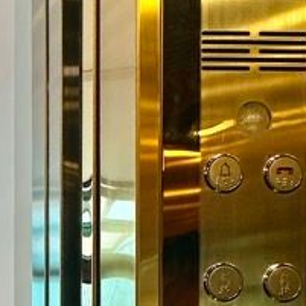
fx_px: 630
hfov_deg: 21.8
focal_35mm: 63
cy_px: 385
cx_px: -177
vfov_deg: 24.3
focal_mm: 2.22
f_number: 2.2
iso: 40
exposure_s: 1/254
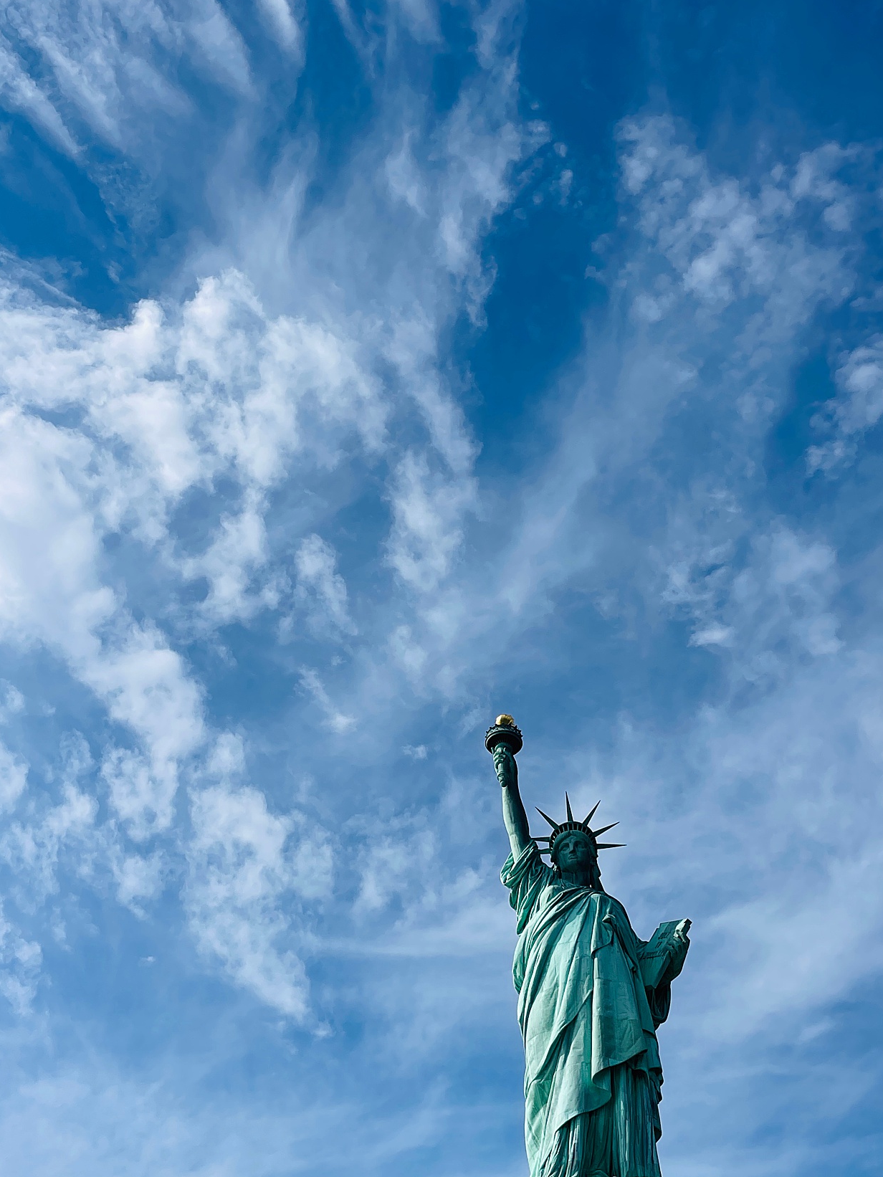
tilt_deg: +47.0
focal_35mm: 38
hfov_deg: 37.7
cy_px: 729
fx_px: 1292
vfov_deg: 48.5
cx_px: 449
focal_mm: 4.2
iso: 32
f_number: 1.6
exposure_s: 1/7813
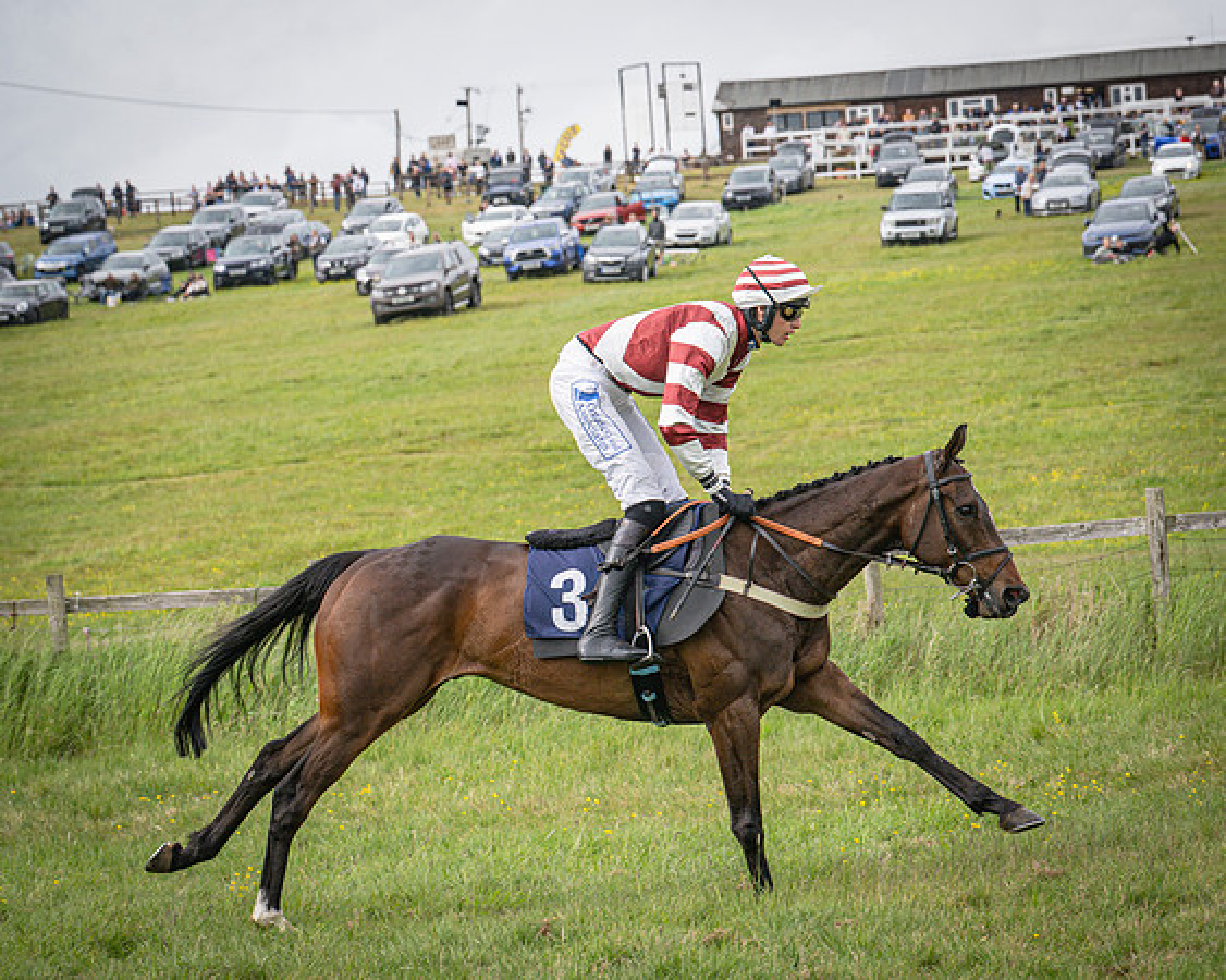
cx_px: 675
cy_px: 490
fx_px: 4291
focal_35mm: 118
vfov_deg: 13.0
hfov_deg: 16.3
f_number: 4.5
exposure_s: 1/1600
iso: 400
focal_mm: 70
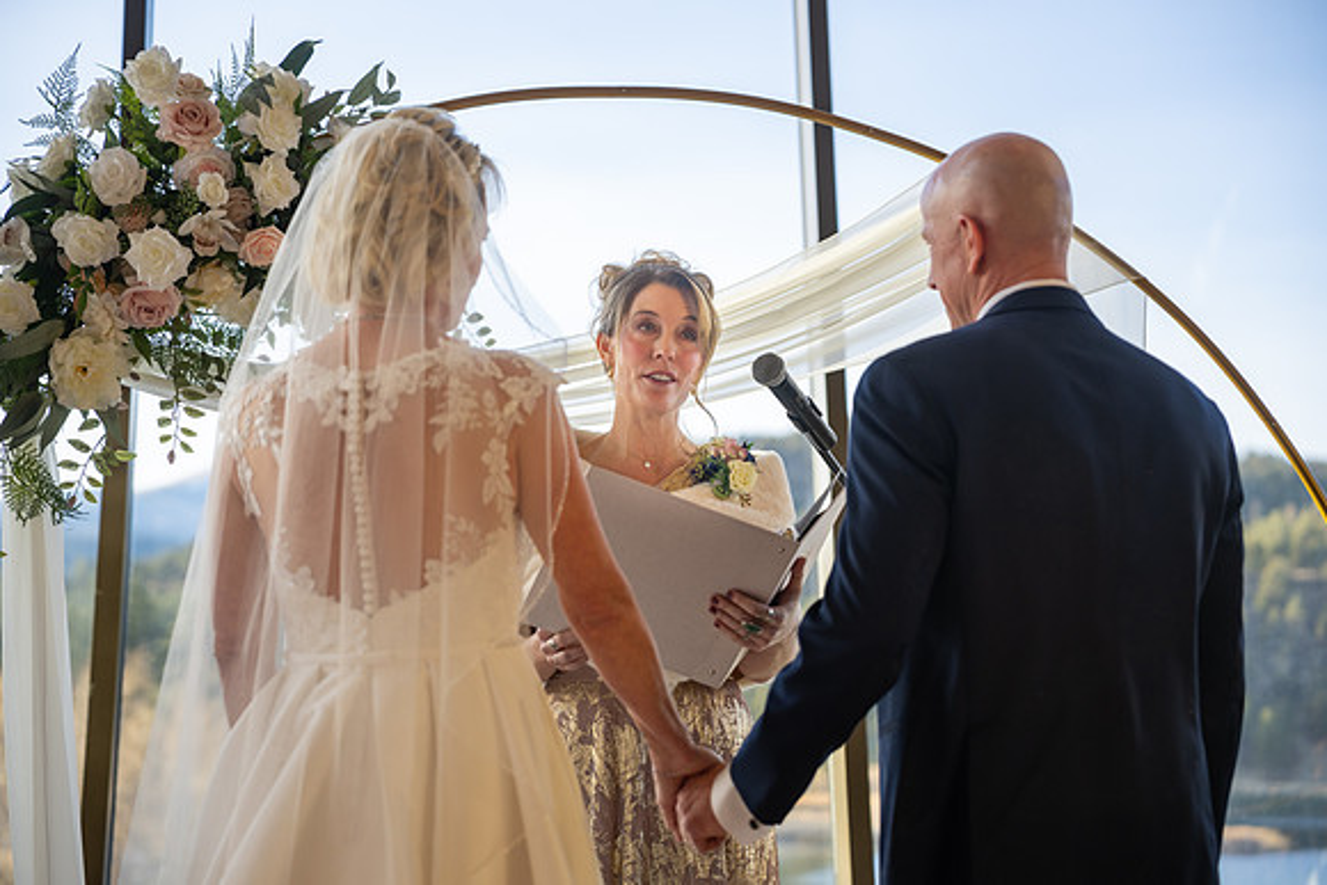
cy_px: 439
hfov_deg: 28.1
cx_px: 660
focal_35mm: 72
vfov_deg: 19.0
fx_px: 2651
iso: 125
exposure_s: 1/125
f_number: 2.8
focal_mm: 70
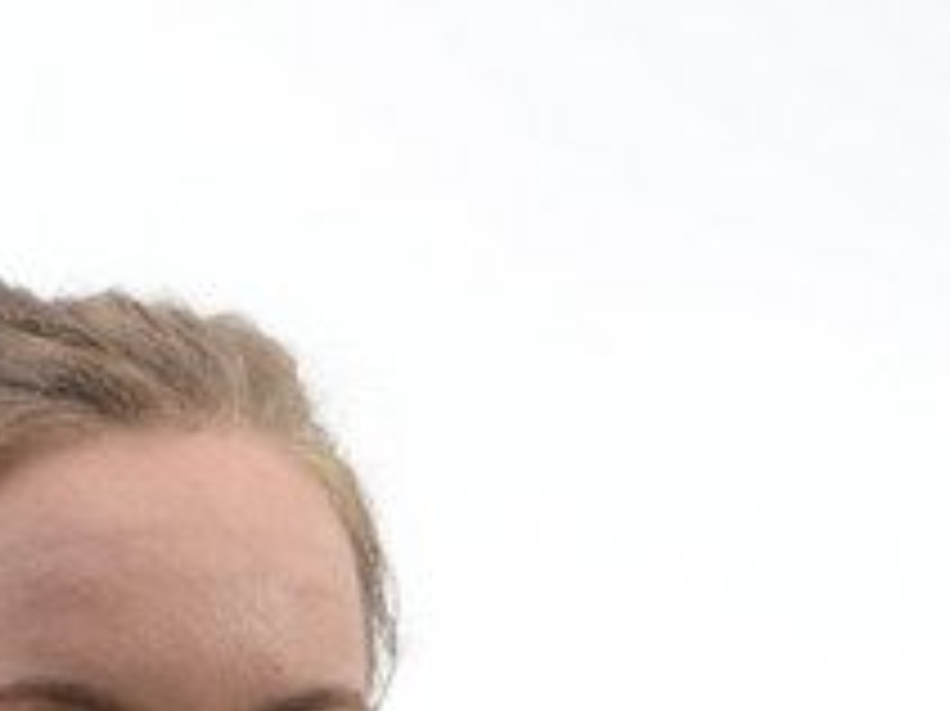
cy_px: 1456
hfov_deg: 2.9
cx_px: 0
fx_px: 18569
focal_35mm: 677
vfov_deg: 2.2
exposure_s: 1/400
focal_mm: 145
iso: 800
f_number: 2.8
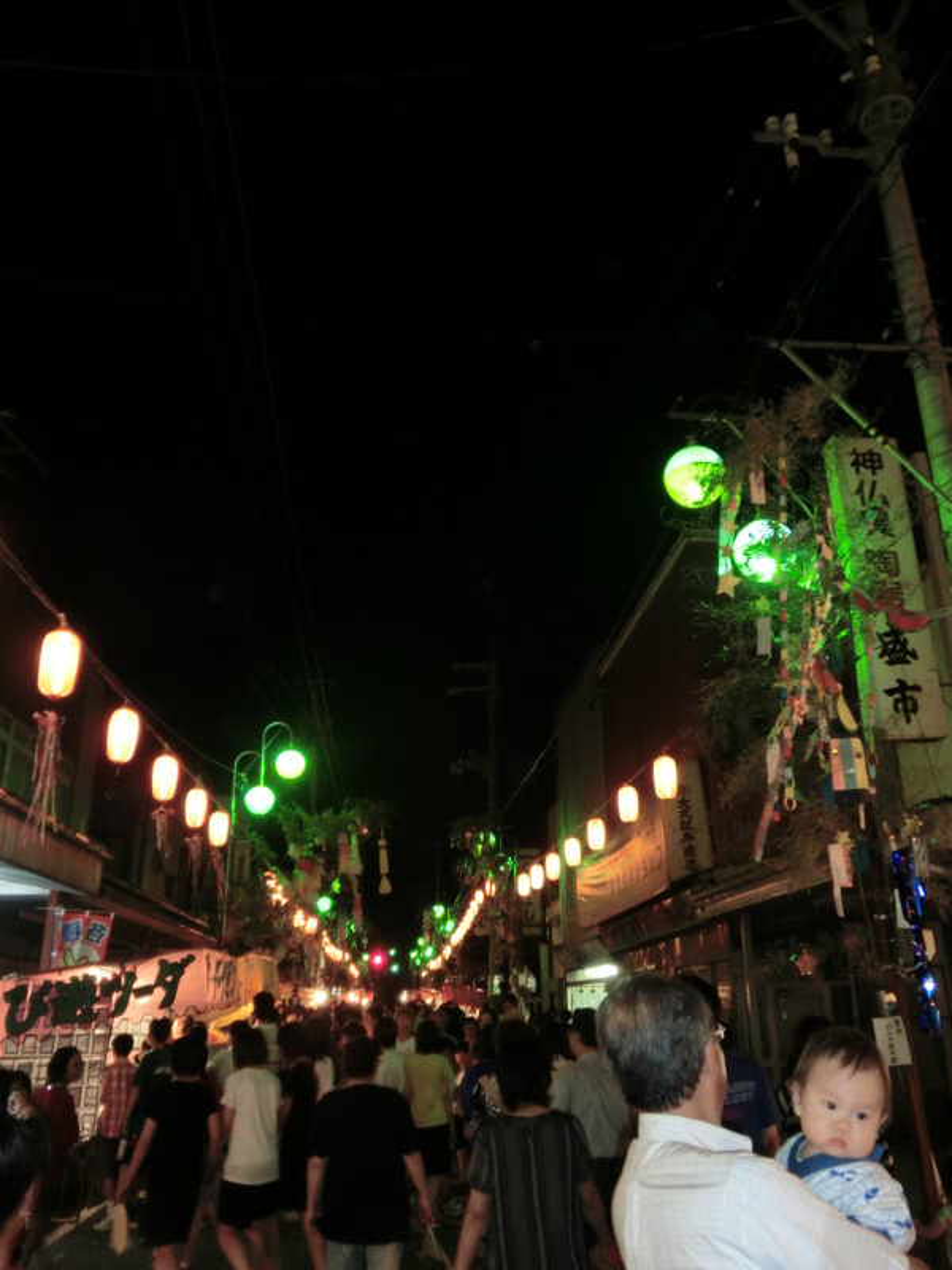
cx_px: 476
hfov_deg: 49.7
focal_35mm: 28
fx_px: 1027
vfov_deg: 63.4
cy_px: 635
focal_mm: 5
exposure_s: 1/20
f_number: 3
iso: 400
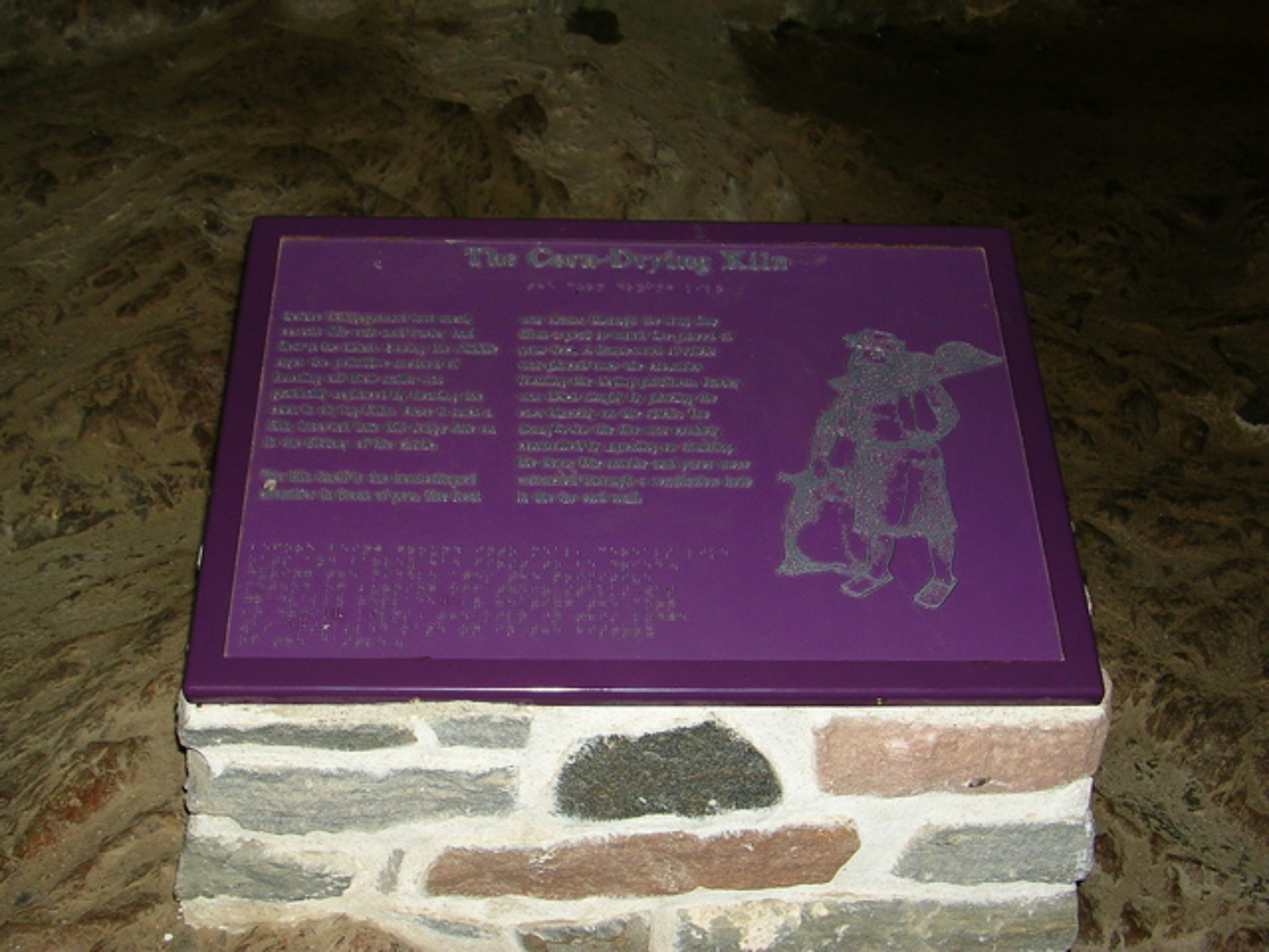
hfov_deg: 41.2
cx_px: 634
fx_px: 1686
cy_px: 476
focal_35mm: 46
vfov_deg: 31.5
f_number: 3
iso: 50
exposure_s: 1/60.1
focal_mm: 7.1
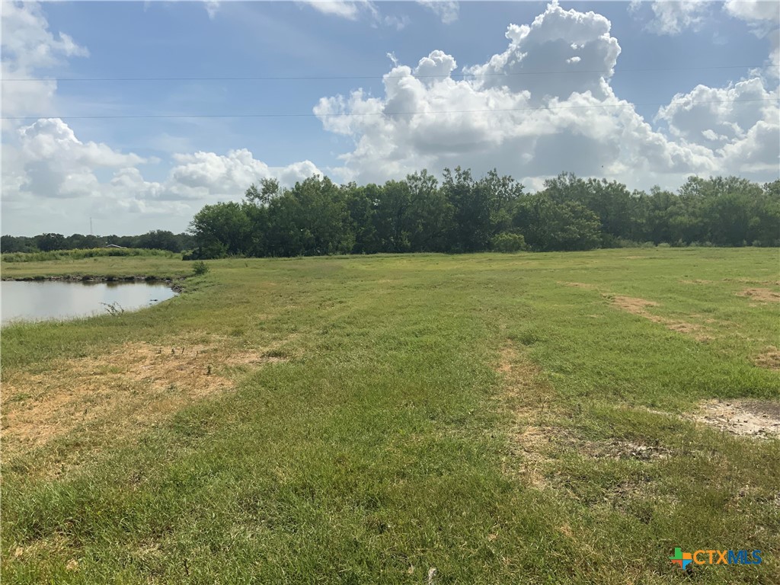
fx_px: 653
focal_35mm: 29
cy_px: 292
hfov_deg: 61.7
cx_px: 390
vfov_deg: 48.2
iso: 20
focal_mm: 3
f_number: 1.8
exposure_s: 1/4405
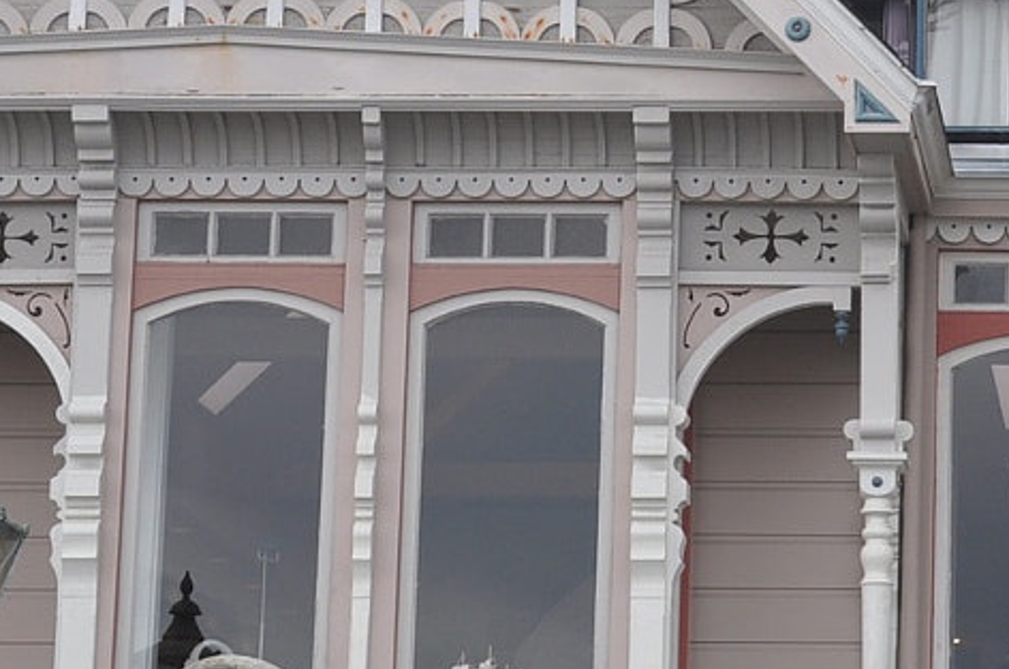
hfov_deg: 11.8
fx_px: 4841
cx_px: 1054
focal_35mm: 173
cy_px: 219
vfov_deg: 7.9
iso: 200
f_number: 7.1
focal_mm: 34
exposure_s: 1/200
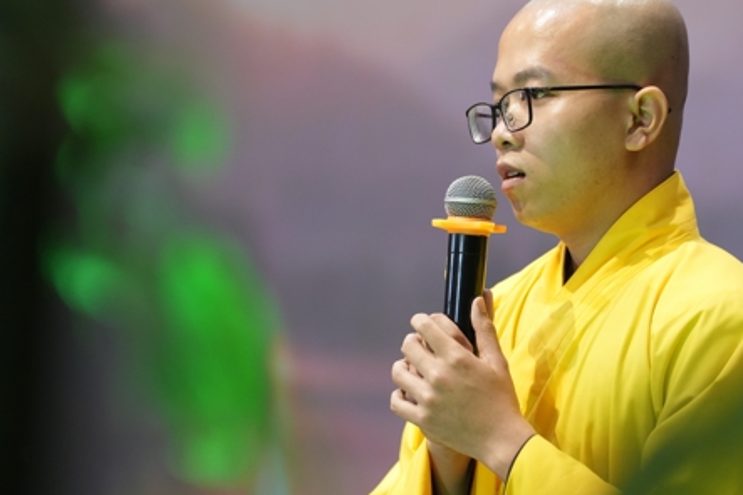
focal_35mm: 185
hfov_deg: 11.1
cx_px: 501
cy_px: 261
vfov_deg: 7.4
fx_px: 3817
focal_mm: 126
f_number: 2.8
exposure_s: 1/250
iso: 3200
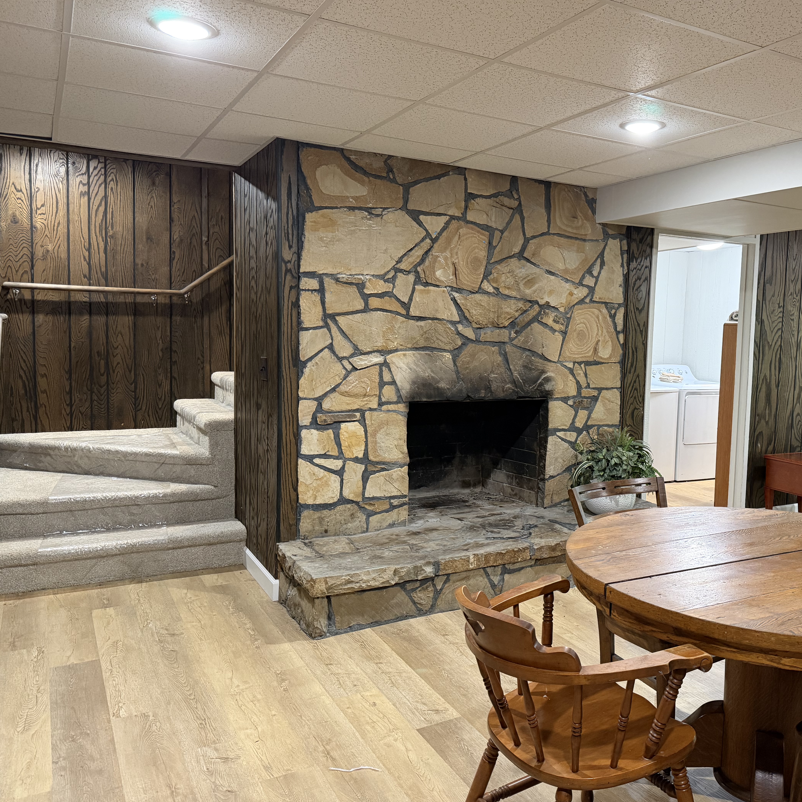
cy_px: 397
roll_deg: -1.8
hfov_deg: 54.6
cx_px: 527
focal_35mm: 29
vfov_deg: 55.6
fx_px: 760
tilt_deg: -5.6
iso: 500
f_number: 1.78
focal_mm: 6.76
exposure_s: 1/60
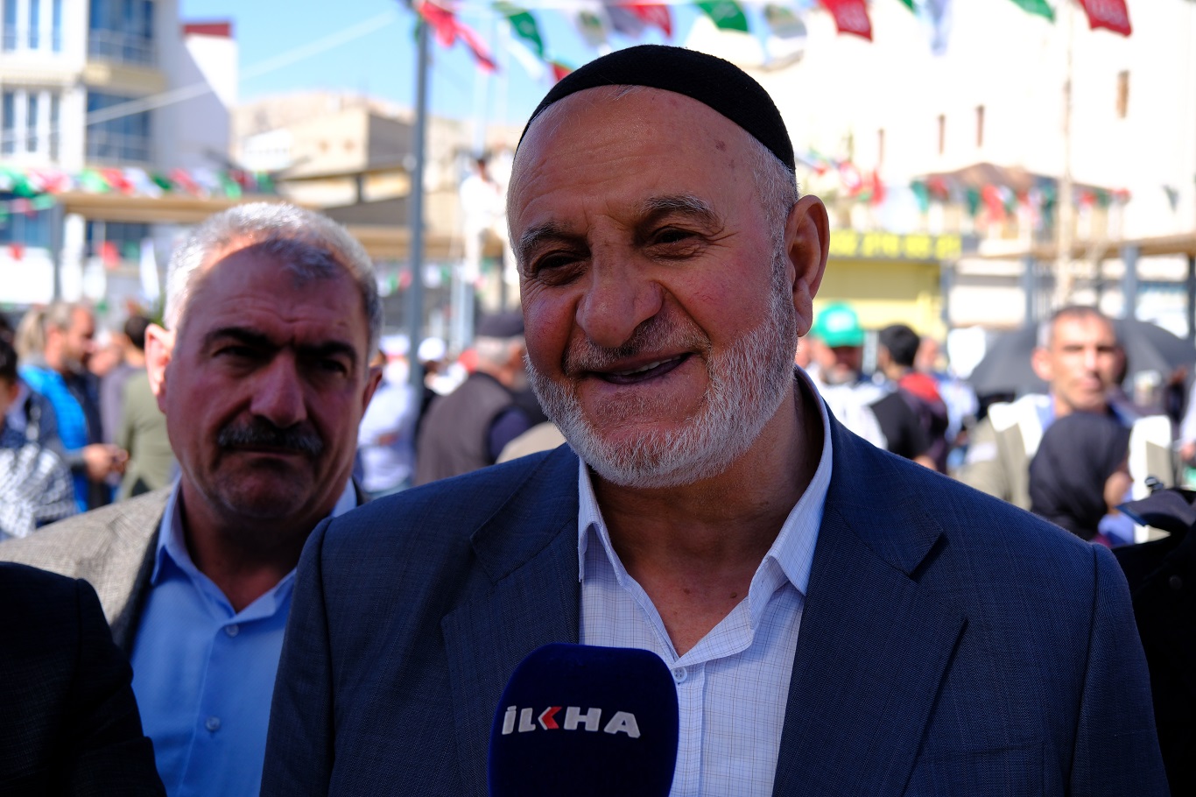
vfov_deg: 26.5
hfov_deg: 38.9
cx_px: 598
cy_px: 398
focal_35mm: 51
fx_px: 1694
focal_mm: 34.2
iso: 320
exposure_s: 1/1000
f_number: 4
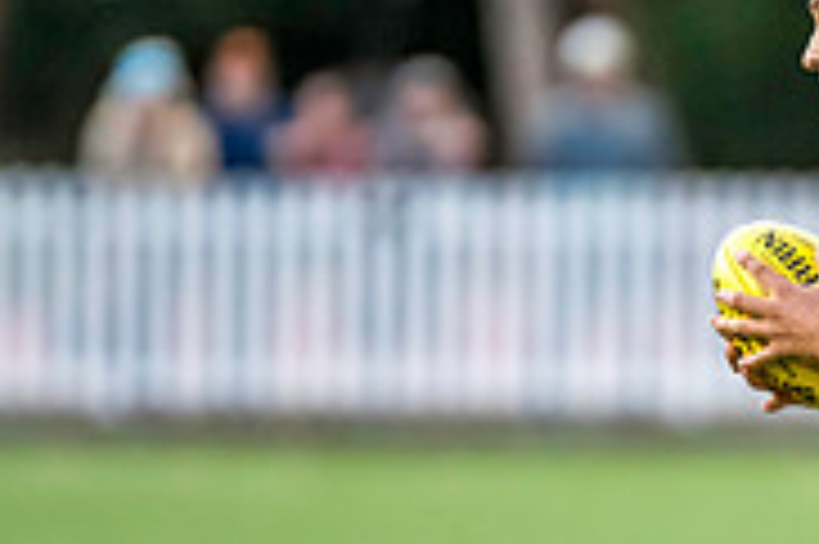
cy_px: 550
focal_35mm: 1259
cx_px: 817
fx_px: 28616
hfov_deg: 1.6
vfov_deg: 1.1
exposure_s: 1/1000
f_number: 2.8
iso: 3200
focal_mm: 300
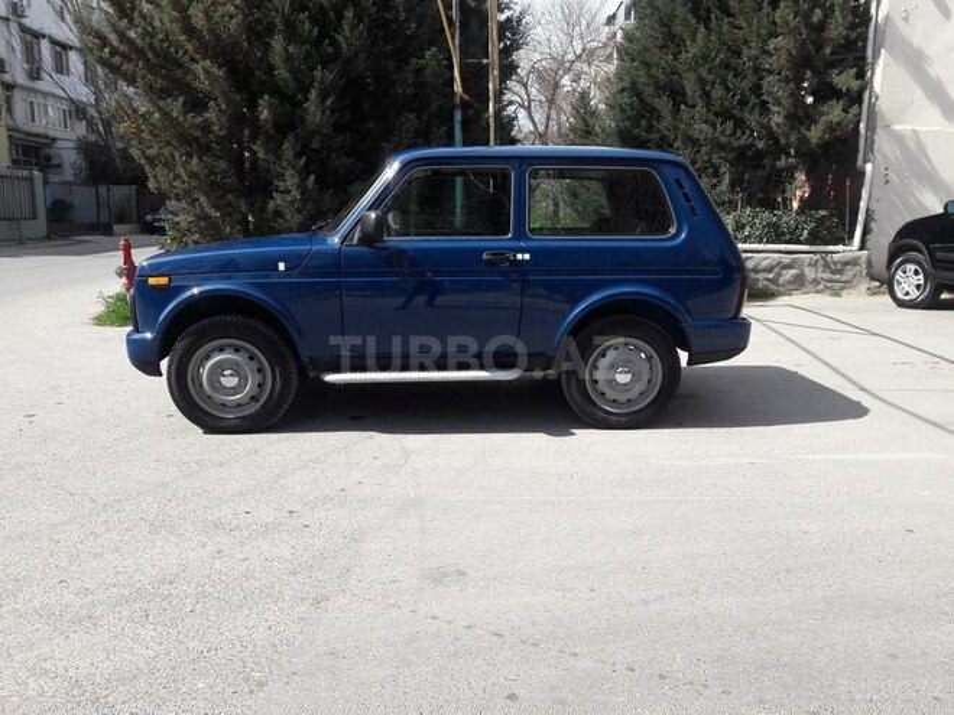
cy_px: 358
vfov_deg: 49.7
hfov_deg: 63.4
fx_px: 772
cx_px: 477
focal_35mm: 28
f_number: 1.9
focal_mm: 3.7
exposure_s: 1/1082
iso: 40
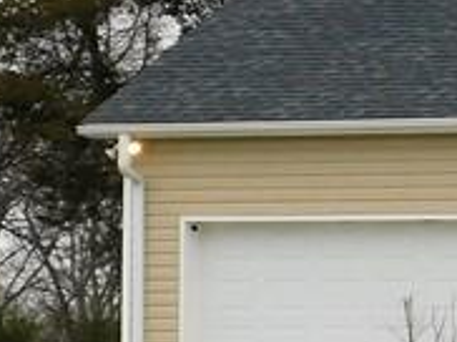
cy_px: 221
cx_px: 1168
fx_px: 4377
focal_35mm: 332
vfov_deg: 4.5
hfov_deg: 5.7
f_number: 4
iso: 125
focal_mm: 10.4
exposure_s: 1/250
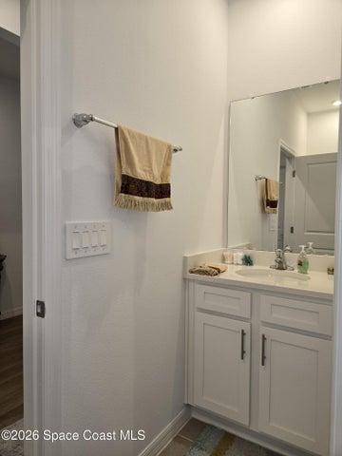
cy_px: 228
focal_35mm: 23
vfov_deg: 73.9
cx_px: 171
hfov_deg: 58.9
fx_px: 303
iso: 40
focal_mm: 5.4
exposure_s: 1/60
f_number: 1.8
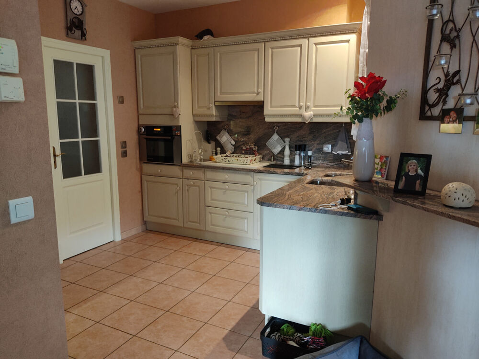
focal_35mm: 26
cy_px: 180
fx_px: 360
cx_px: 240
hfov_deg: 67.3
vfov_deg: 53.1
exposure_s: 1/33
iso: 1210
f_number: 1.79
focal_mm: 4.74
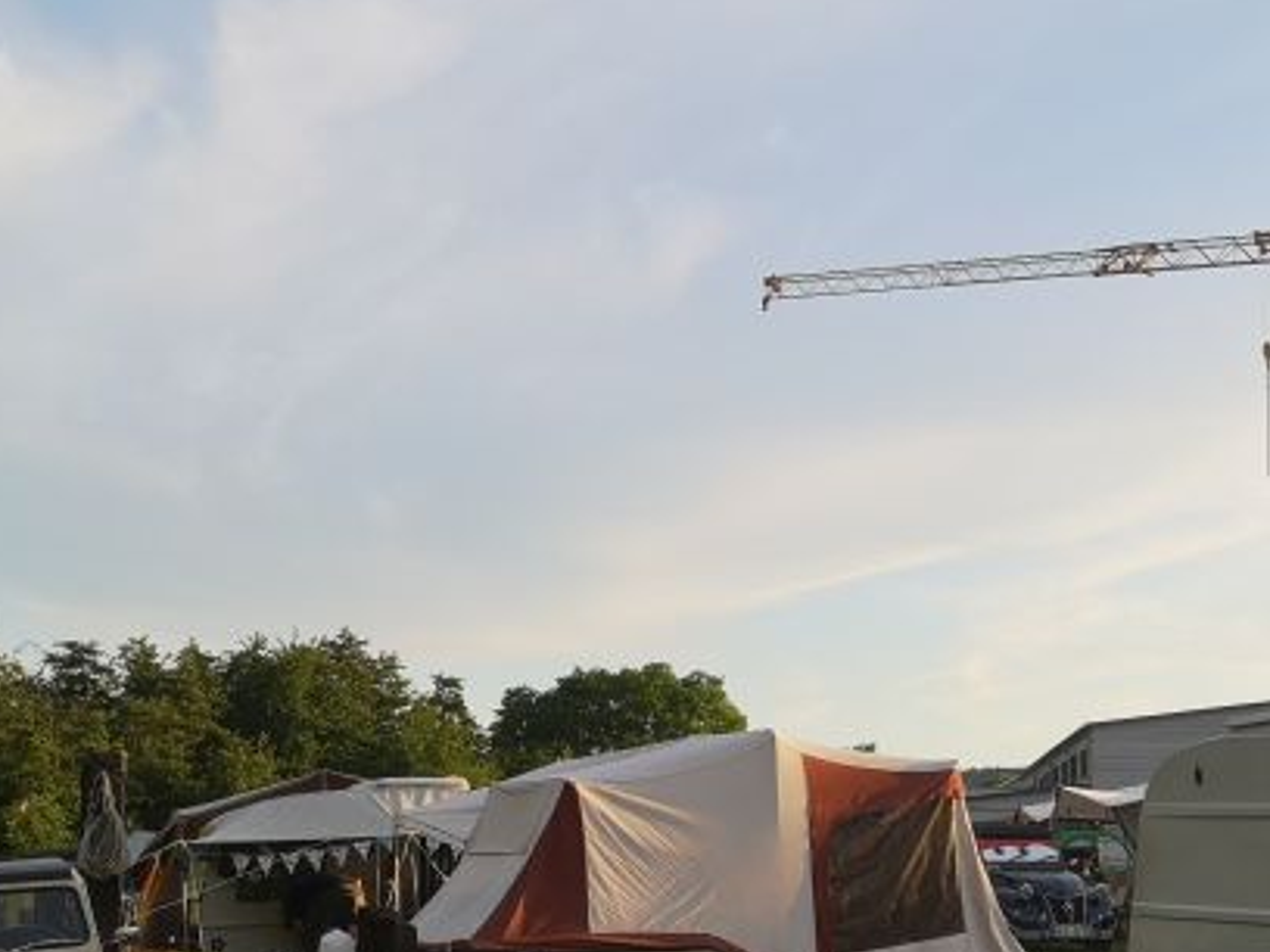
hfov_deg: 35.3
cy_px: 762
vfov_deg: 27.0
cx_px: 974
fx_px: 1944
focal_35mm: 53
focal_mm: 5.58
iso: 50
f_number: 1.8
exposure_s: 1/1221
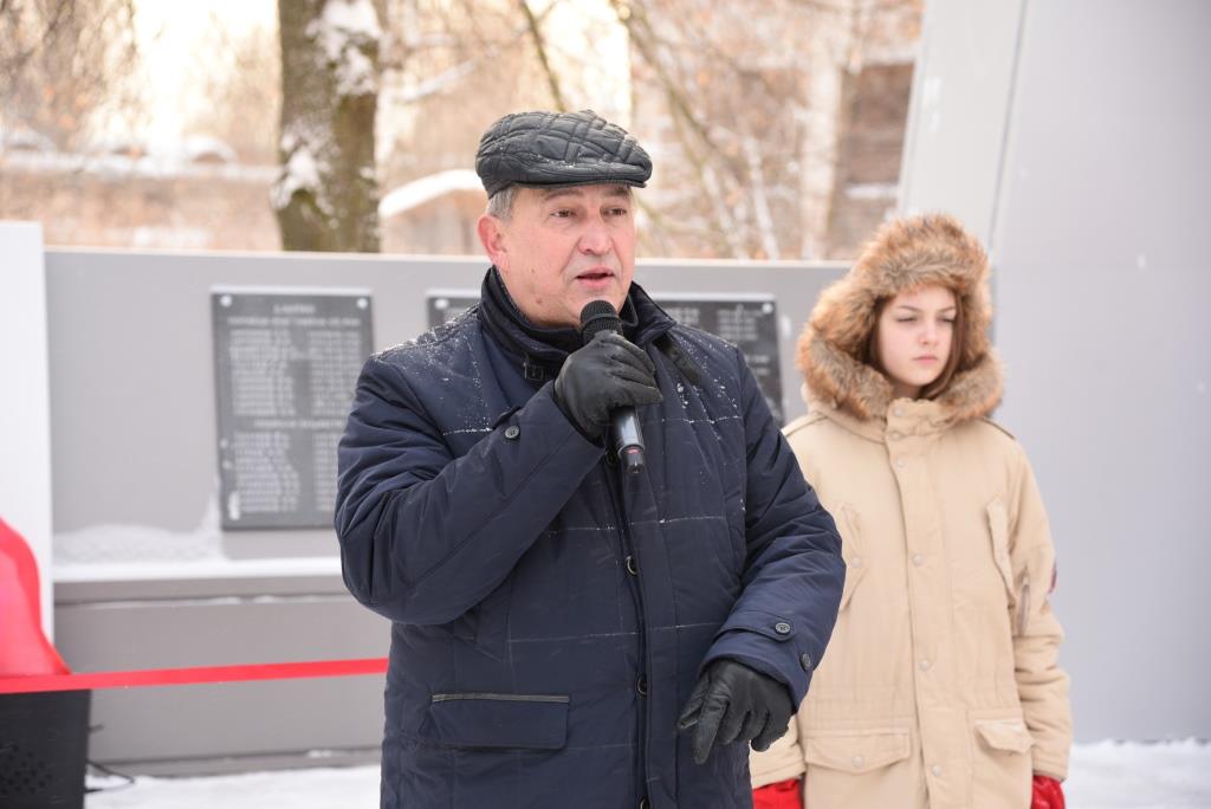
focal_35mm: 86
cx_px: 606
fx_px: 2894
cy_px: 404
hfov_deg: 23.6
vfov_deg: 15.9
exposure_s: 1/125
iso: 400
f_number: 5.6
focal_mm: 86
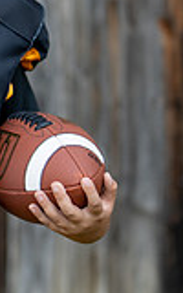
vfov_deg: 9.4
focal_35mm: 223
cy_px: 91
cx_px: -96
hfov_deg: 5.8
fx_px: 1779
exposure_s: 1/2000
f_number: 1.2
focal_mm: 50
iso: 100
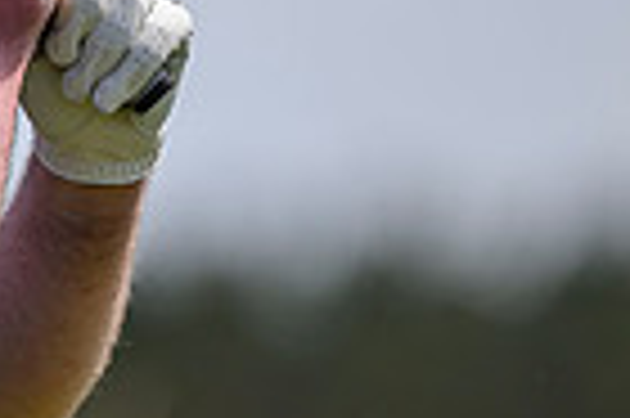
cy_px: -245
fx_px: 28981
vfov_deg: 0.8
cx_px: -576
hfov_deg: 1.2
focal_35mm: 1658
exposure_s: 1/3200
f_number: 4.5
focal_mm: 400
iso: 500
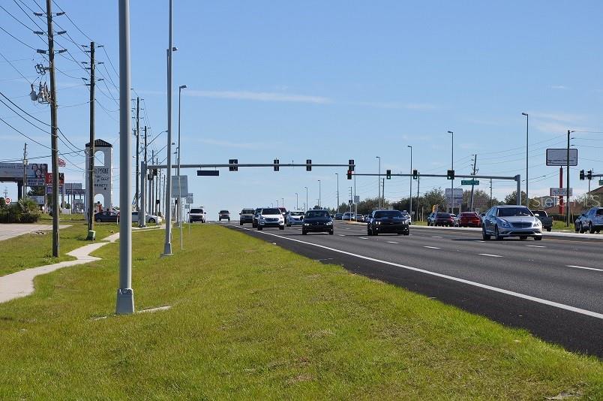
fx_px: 1757
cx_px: 302
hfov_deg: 19.5
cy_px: 200
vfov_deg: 13.0
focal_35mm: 105
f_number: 9
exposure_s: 1/320
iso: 200
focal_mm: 70
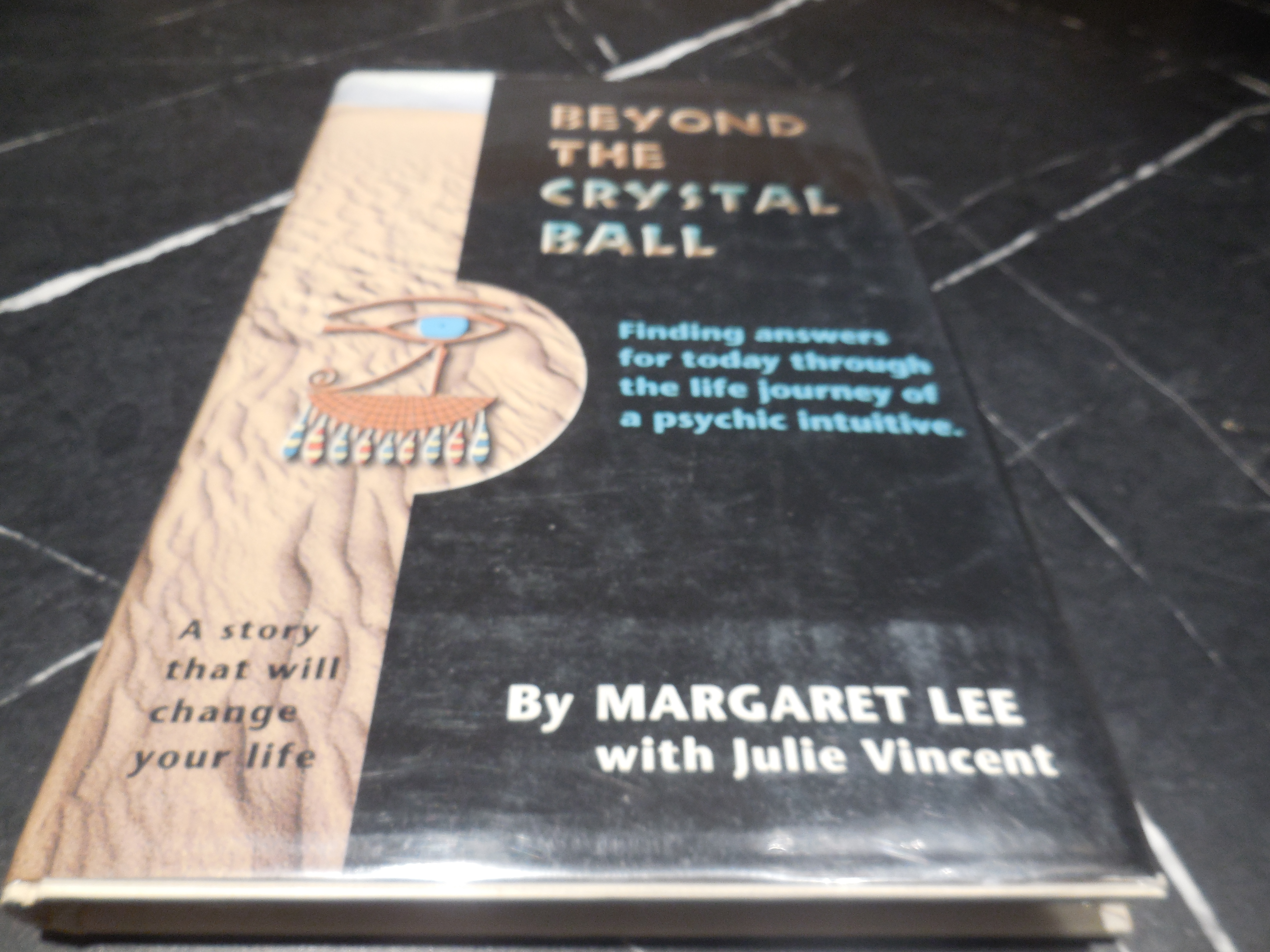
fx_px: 917
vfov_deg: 54.9
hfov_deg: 69.4
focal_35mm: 25
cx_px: 635
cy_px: 476
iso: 200
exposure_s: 1/30
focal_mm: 4.5
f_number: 3.1
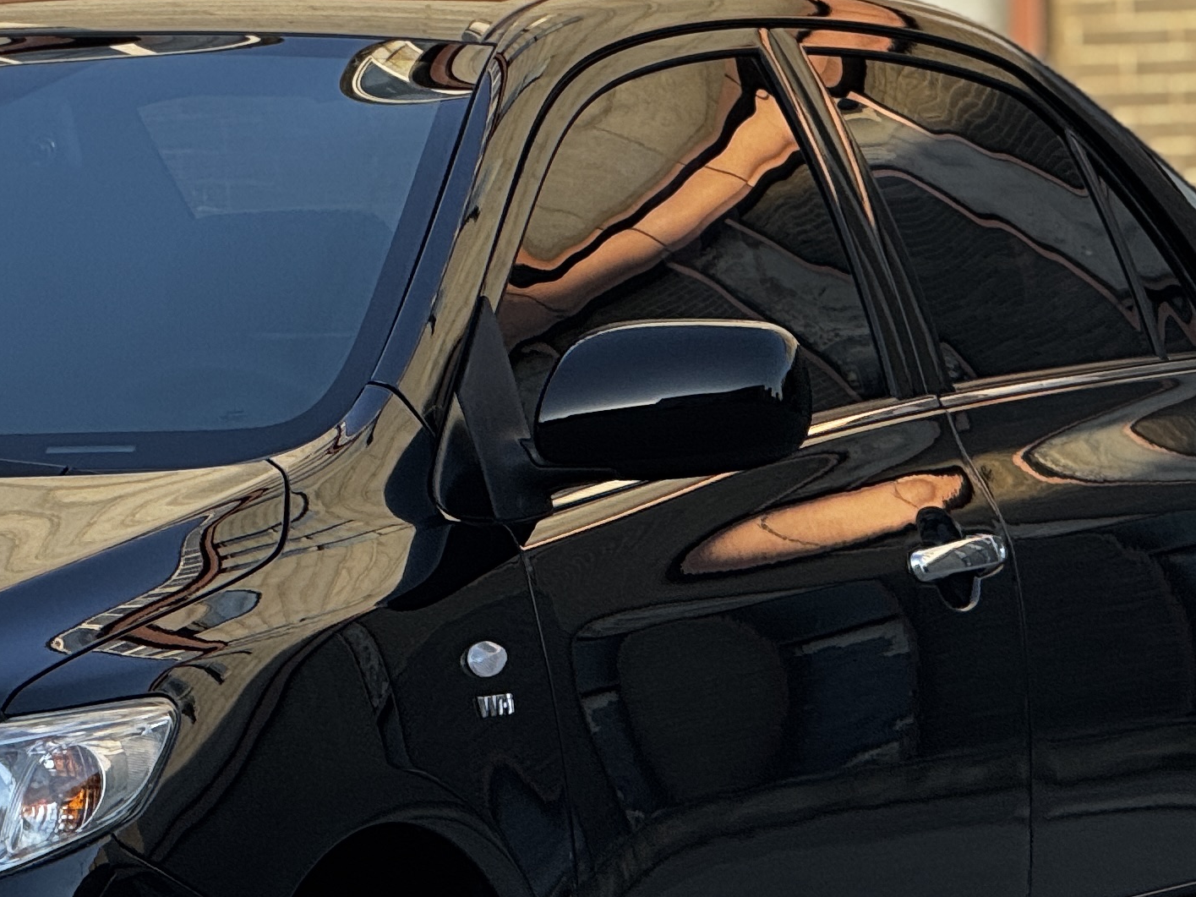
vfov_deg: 4.3
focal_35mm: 342
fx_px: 11815
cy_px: 526
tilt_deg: +0.6
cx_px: -58
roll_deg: +1.4
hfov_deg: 5.8
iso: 50
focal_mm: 15.66
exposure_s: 1/391
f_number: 2.8
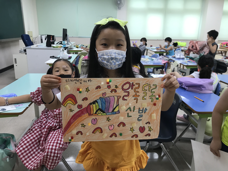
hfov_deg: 63.4
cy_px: 86
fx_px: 184
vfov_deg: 49.7
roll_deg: -1.6
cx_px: 114
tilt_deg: -15.5
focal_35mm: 28
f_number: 1.8
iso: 25
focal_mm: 3.99
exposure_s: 1/40
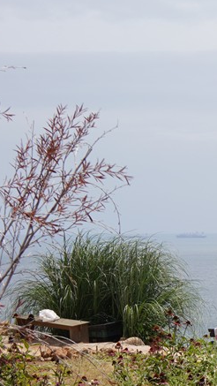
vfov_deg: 12.8
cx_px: 686
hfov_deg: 6.5
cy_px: 295
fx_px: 1718
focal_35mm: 168
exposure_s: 1/125
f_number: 13
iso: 100
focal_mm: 35
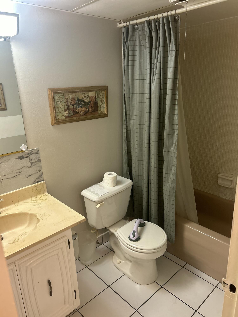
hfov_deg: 53.1
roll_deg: +1.7
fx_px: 238
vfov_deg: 67.3
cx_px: 119
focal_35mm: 26
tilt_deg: -17.8
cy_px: 158
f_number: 1.5
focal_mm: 5.7
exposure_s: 1/60
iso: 125
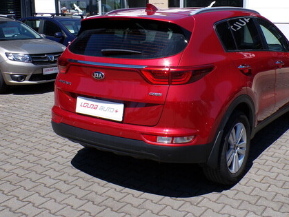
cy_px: 75
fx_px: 351
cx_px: 175
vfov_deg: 34.1
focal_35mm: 42
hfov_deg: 44.5
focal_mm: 5.8
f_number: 4.8
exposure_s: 1/500
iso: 100
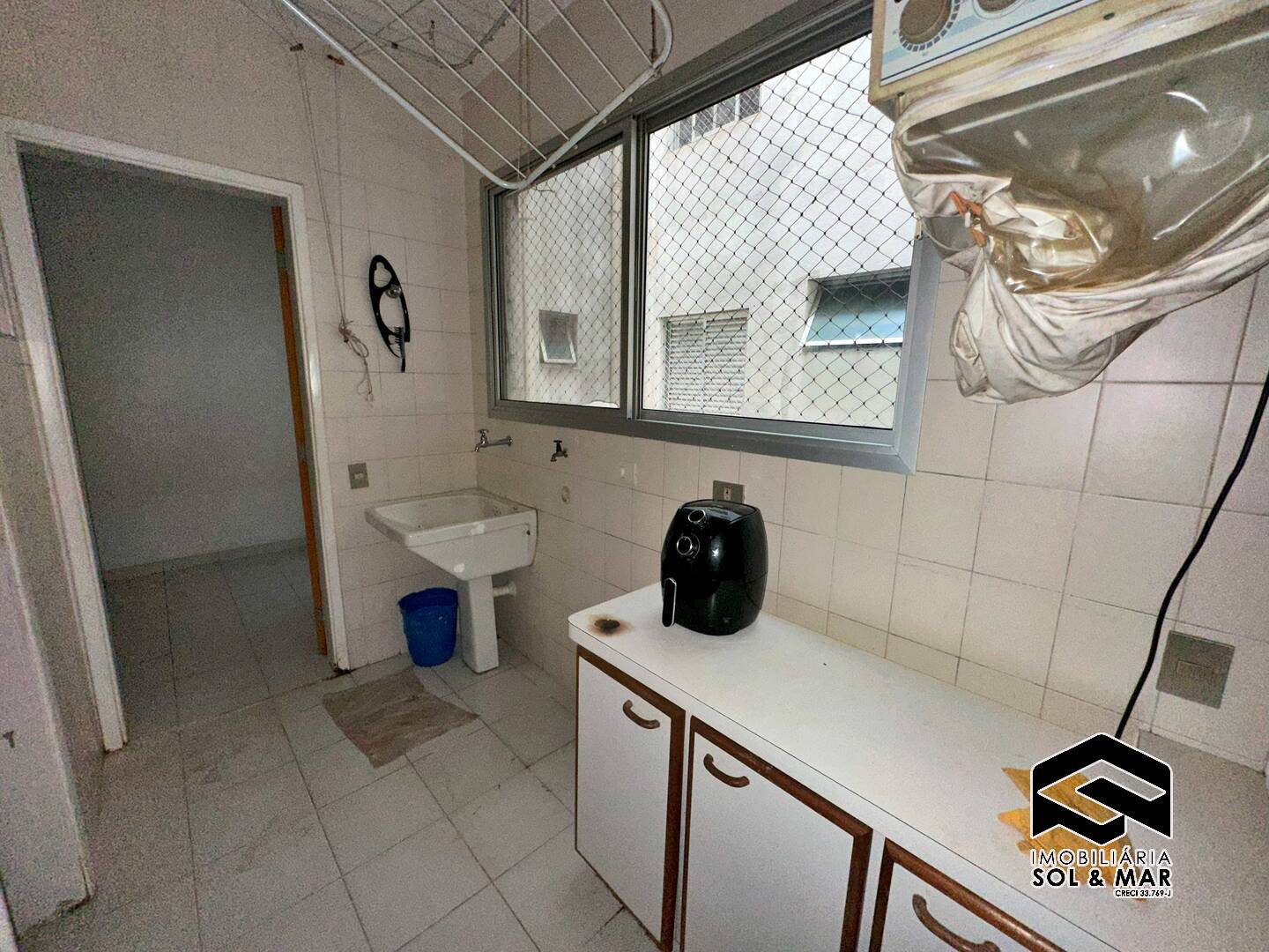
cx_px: 634
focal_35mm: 14
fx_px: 513
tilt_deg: -10.7
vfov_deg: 85.7
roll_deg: -1.3
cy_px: 476
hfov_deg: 102.1
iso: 100
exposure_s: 1/60
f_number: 2.2
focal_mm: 2.22
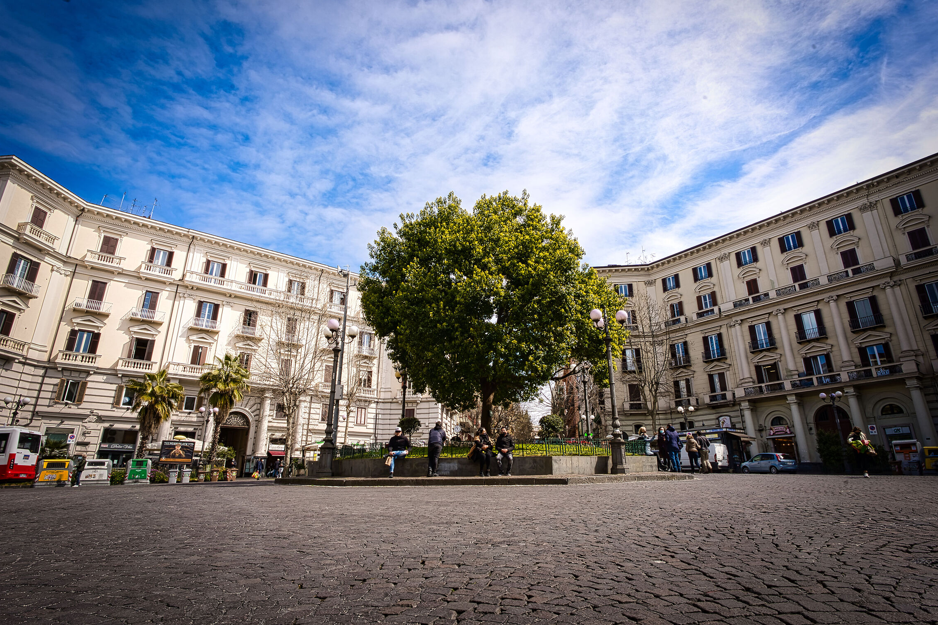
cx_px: 486
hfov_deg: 86.9
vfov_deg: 64.5
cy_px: 306
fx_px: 495
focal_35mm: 19
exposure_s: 1/50
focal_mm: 18
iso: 200
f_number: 18
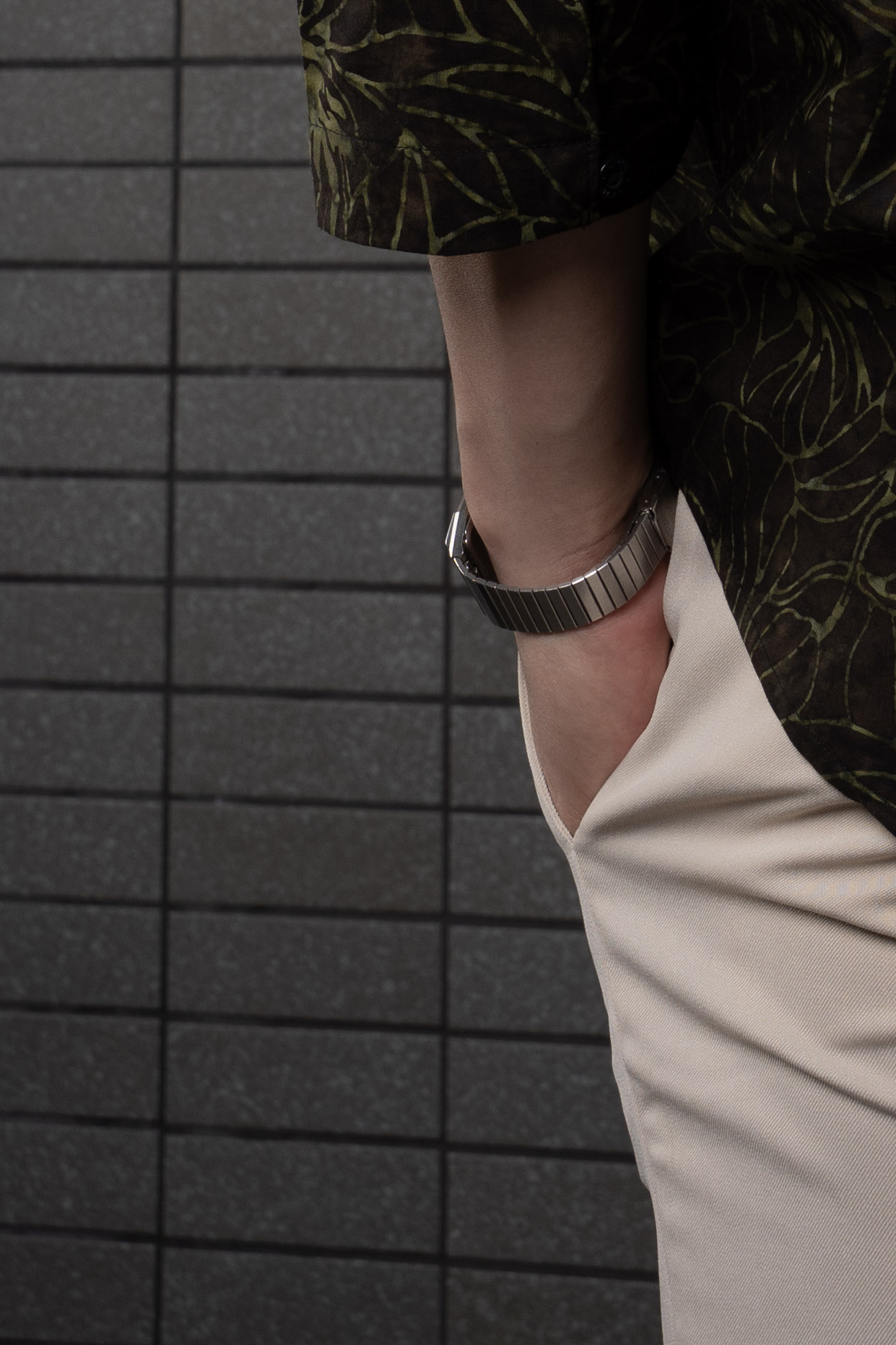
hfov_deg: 11.4
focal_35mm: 117
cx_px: 1182
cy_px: -710
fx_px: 4367
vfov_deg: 16.0
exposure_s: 1/125
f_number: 8
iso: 200
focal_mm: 36.3
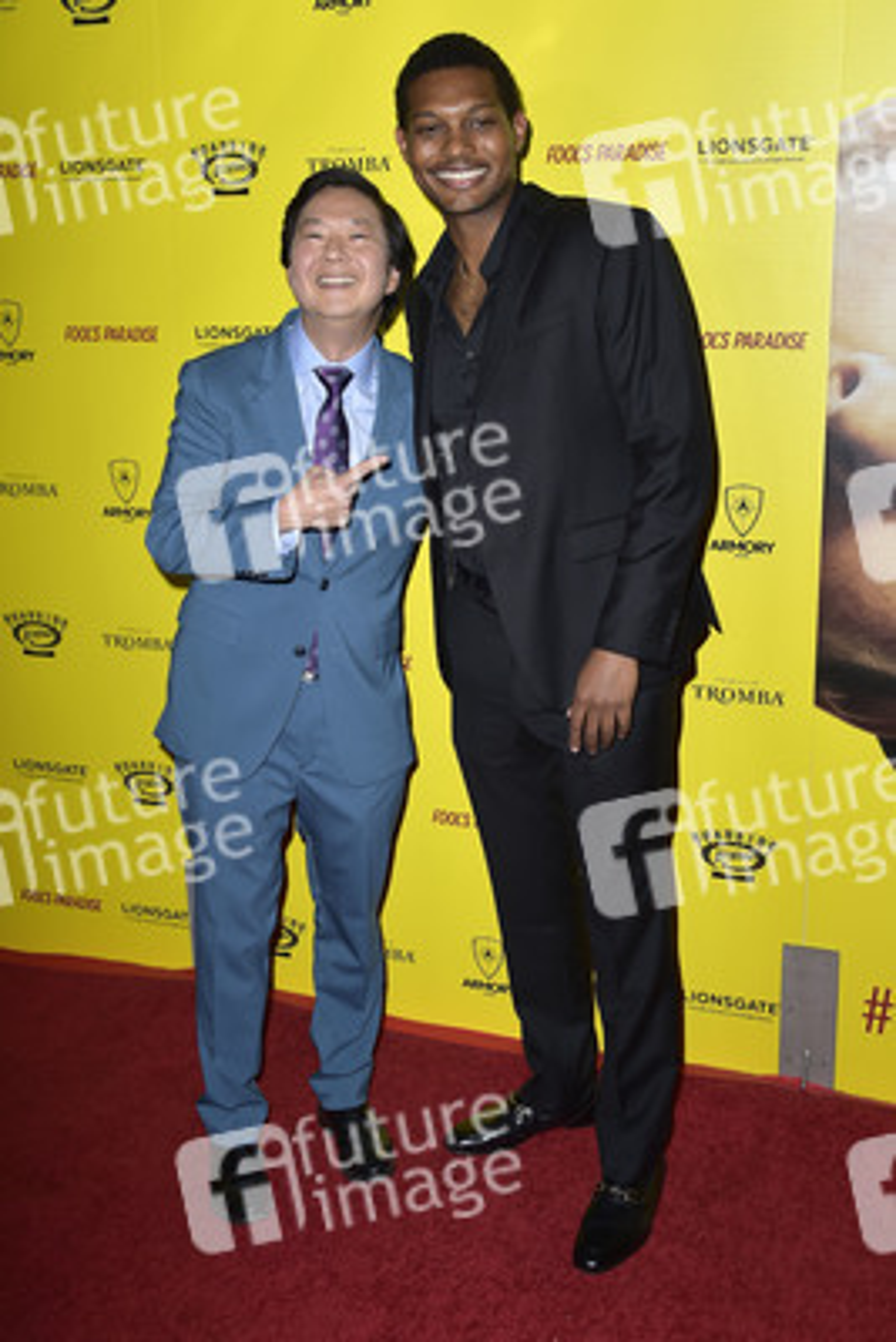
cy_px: 671
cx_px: 448
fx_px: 1305
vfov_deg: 54.4
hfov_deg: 37.9
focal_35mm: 35
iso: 250
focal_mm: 35
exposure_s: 1/250
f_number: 6.3
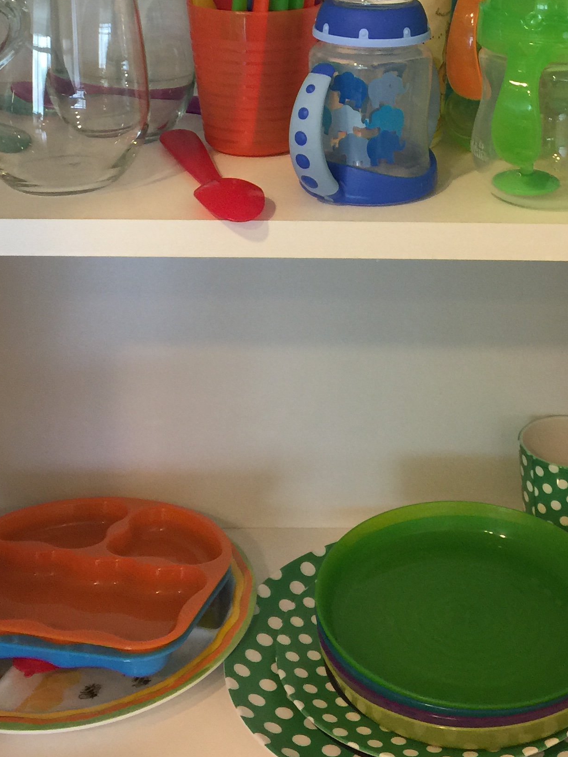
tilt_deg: -9.8
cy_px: 45
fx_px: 1269
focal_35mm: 58
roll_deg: -0.9
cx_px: 400
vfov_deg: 31.3
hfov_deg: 25.0
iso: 50
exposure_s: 1/15
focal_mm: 4.15
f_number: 2.2
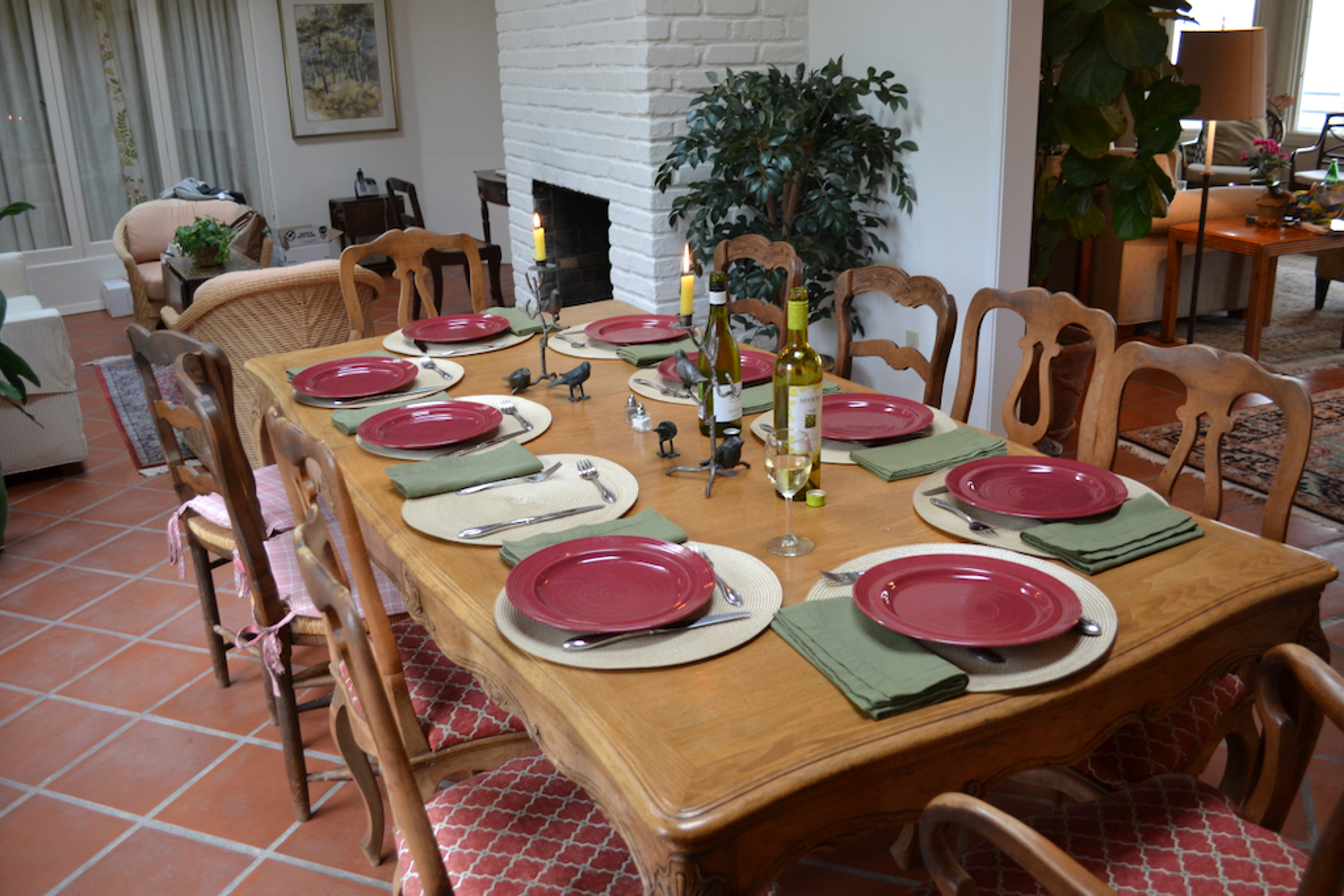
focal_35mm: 30
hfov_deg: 61.9
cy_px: 448
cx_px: 672
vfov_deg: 43.6
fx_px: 1120
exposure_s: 1/60
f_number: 3.8
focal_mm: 20
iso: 500
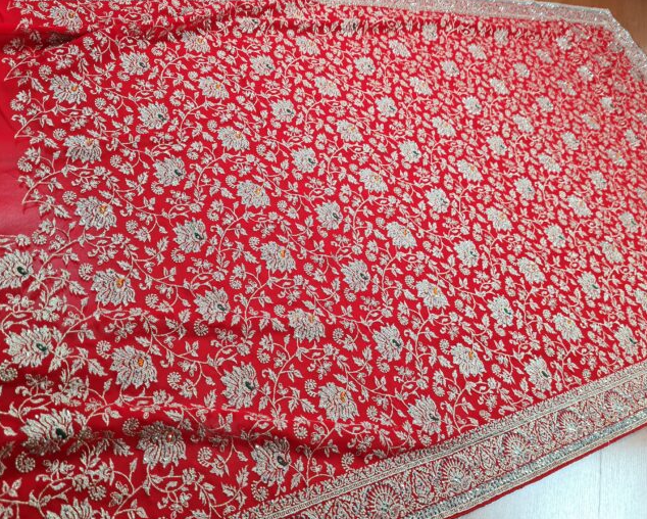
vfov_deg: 51.6
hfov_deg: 62.1
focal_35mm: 28
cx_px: 304
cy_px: 265
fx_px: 536
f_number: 1.8
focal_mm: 5.4
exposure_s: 1/120
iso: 200
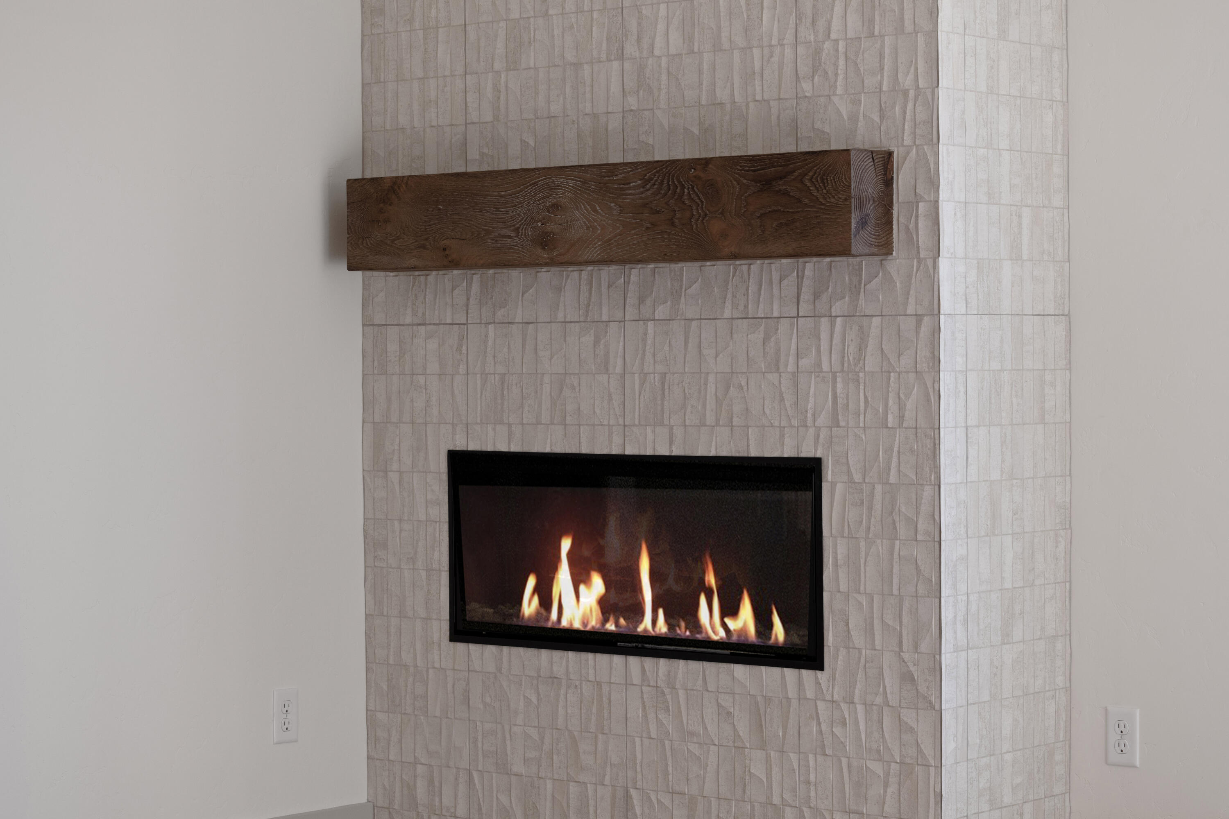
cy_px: 410
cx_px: 614
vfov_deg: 16.1
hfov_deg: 23.9
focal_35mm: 85
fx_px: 2902
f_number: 8
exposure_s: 1/30
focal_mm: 85
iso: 200
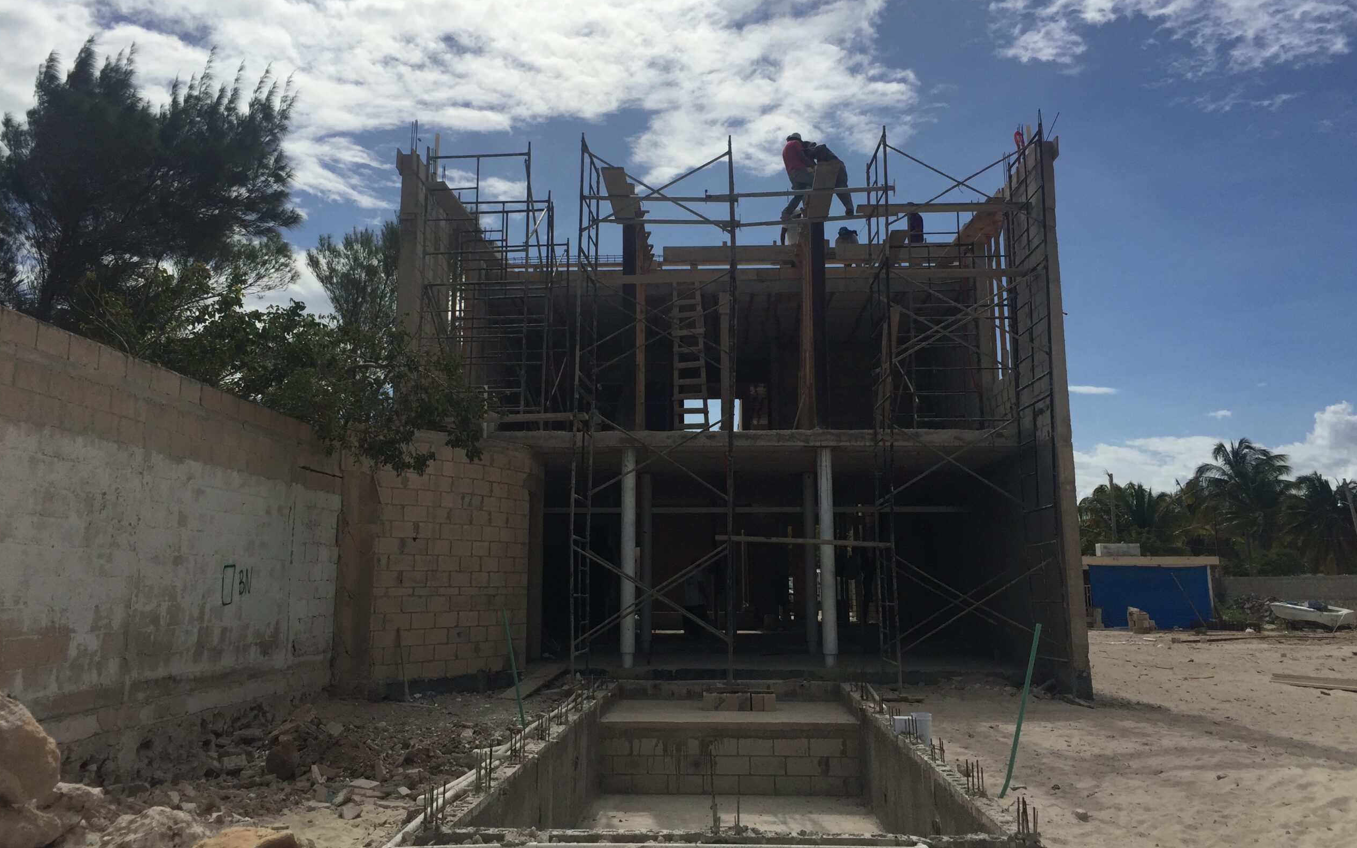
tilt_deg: +10.6
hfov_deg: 61.2
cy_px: 370
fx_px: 1146
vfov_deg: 40.5
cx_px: 677
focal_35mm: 31
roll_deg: -0.4
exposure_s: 1/9901
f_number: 2.2
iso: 32
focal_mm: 4.15
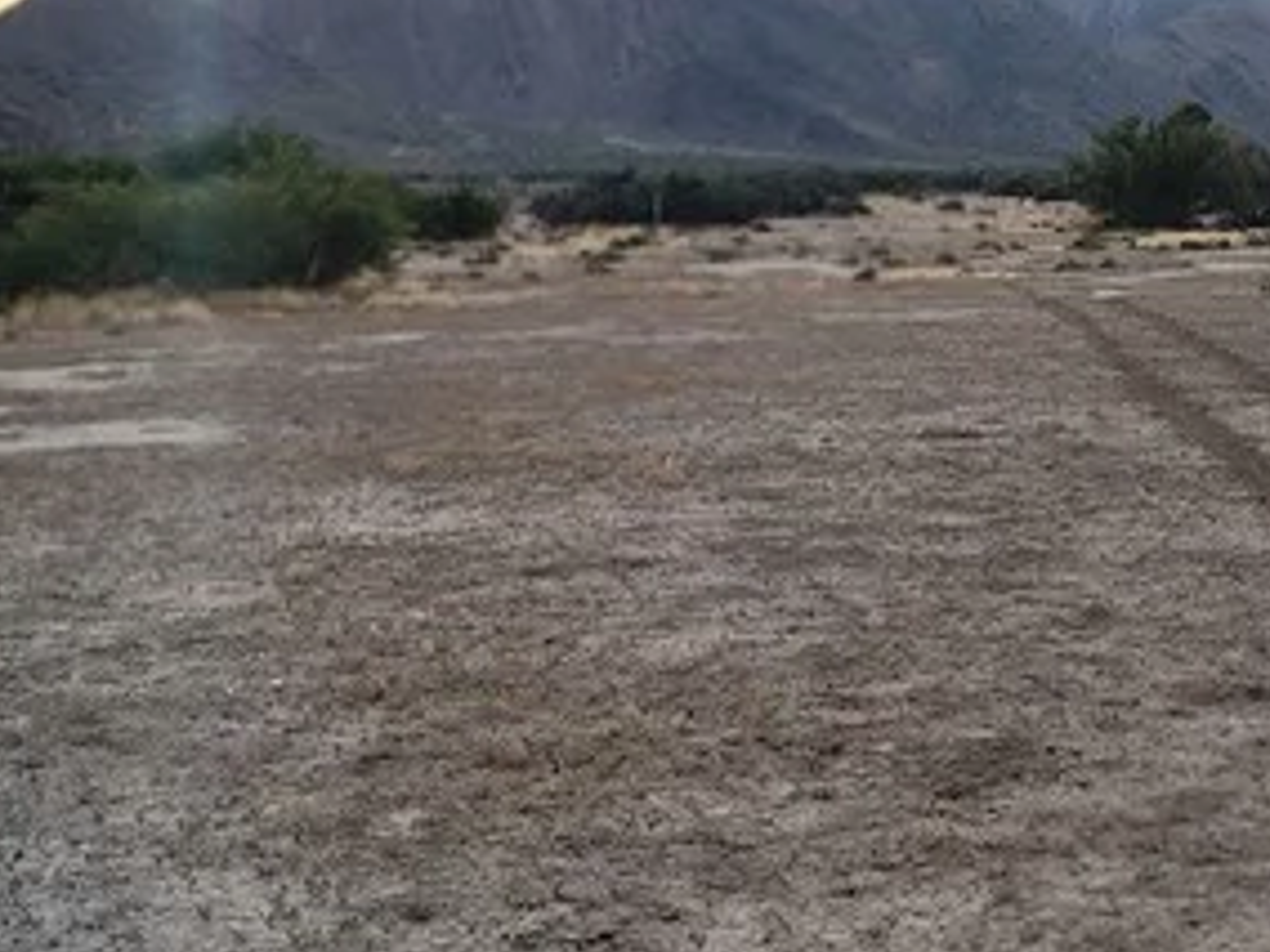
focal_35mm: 83
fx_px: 3045
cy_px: 170
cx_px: 1105
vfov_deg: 17.6
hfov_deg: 23.0
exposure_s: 1/1265
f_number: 1.8
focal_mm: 5.4
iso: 20
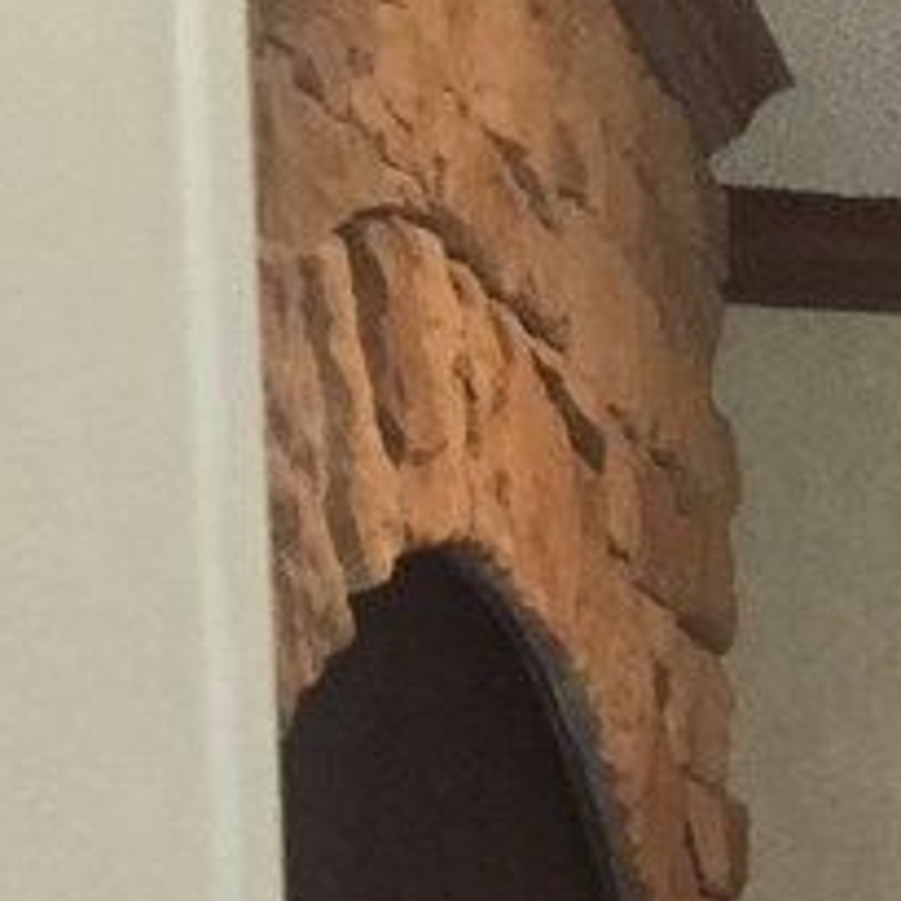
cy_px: 1595
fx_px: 3769
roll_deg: -1.2
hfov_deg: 11.3
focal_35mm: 128
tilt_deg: -7.0
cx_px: 2167
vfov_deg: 12.5
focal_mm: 4.15
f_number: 2.2
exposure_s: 1/20
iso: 250
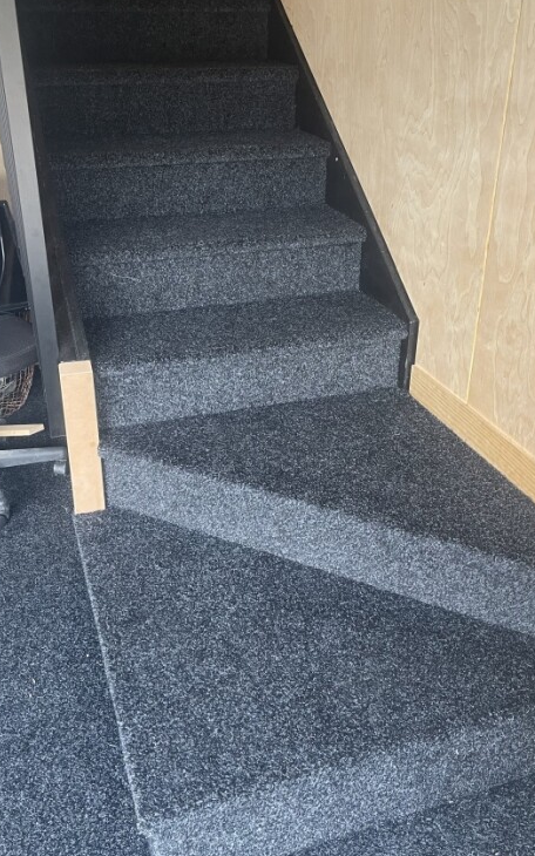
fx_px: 793
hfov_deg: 37.3
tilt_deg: -27.4
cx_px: 266
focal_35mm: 34
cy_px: 399
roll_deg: -0.6
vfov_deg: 56.7
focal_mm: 5.1
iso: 125
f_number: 1.6
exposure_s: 1/83
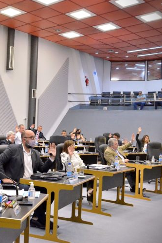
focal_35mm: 46
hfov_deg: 28.0
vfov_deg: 42.8
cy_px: 123
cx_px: 13
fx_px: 311
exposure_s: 1/60
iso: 3200
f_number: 5.6
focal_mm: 20
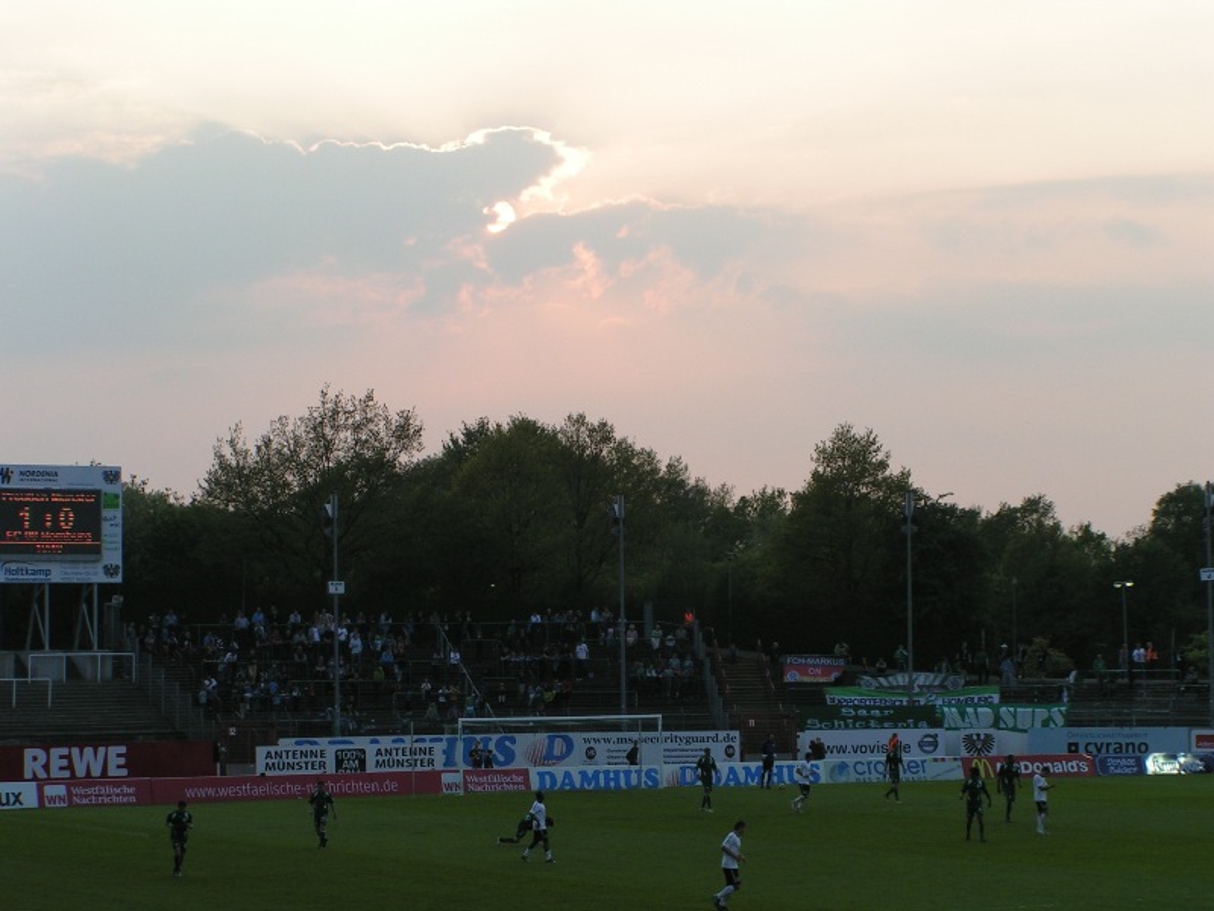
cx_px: 607
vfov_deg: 15.6
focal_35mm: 95
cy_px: 456
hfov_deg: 20.7
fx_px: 3332
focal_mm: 14.5
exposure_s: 1/200
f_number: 5.6
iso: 50
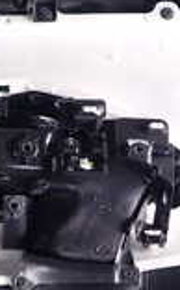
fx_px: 804
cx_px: 89
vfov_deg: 20.1
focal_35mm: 102
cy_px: 247
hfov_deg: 12.8
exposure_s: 1/100
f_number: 2
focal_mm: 4.5
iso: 100
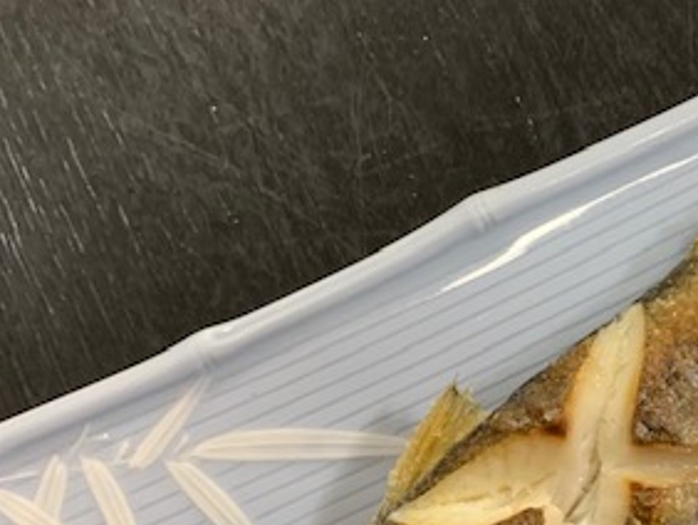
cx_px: 577
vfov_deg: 24.3
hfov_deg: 31.7
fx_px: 1191
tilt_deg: -80.8
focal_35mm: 59
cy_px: 451
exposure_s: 1/33
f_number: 1.8
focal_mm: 4.25
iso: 250
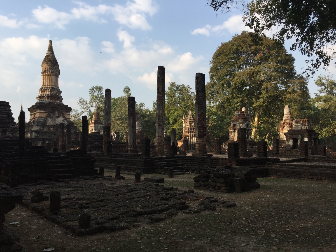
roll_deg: -0.4
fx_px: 281
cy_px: 126
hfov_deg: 61.7
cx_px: 168
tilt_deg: +4.6
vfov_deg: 48.2
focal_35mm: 29
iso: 32
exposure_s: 1/1276
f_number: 2.2
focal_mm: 4.15
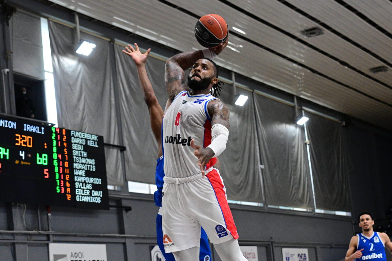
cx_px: 196
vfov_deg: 37.9
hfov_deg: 54.4
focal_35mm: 35
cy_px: 130
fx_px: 381
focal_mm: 35
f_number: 2.8
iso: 2000
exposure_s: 1/1000
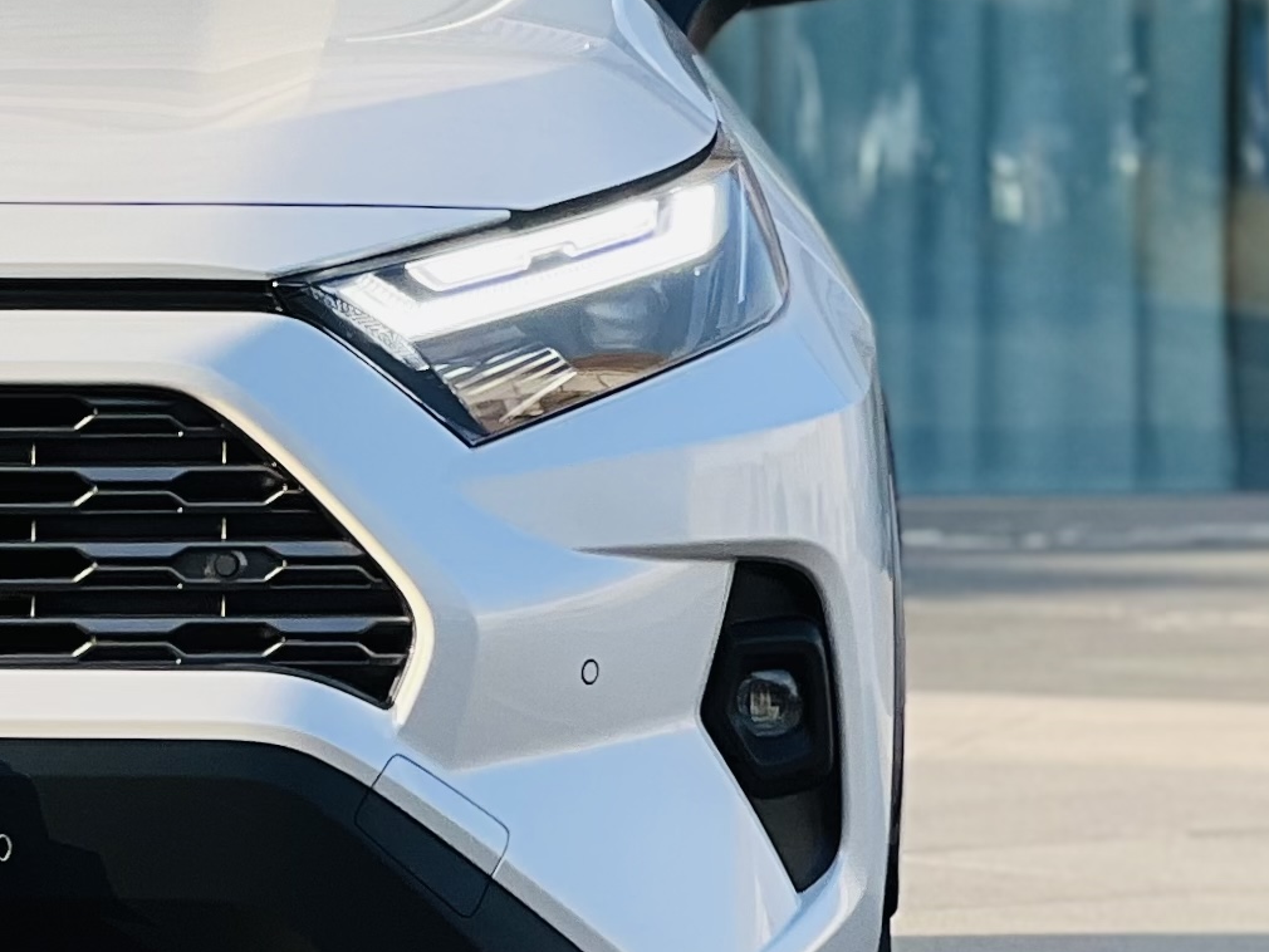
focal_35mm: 204
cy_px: 268
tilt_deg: +0.6
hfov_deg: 9.5
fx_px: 7480
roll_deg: +0.2
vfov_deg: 7.3
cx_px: -369
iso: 25
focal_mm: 9
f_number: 2.8
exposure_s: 1/280
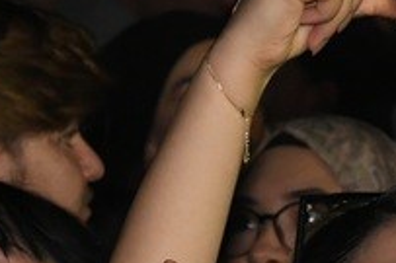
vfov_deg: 3.2
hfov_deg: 4.8
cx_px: 245
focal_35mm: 428
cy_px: 131
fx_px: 4704
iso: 1600
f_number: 4.8
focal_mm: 52
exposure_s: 1/250
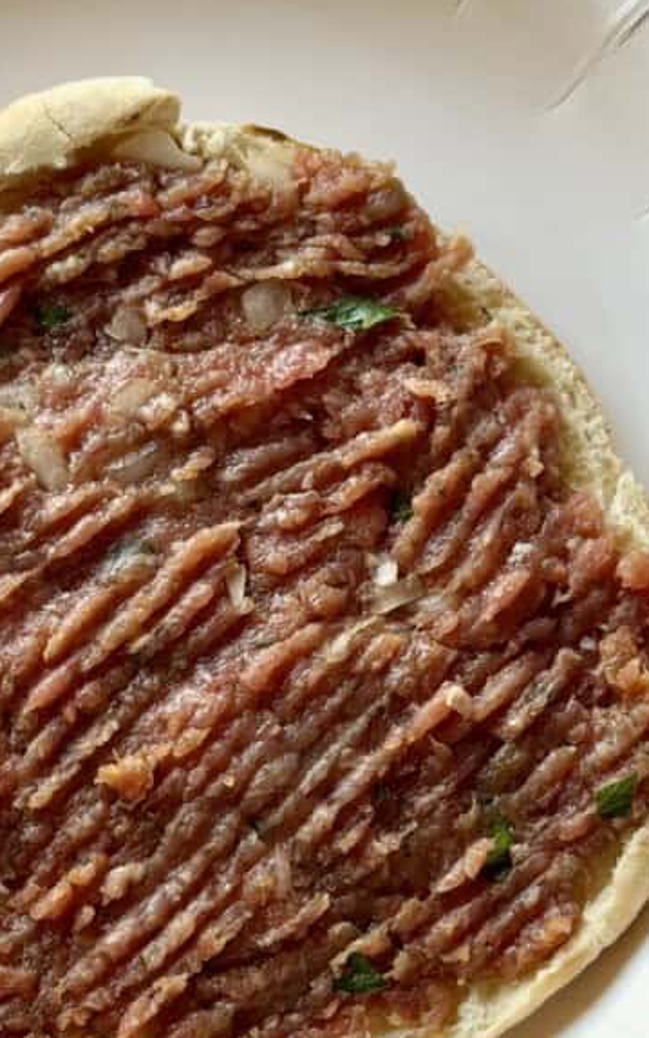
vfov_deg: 24.0
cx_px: 219
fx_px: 2433
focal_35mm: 86
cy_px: 665
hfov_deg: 15.2
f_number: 1.8
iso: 100
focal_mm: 6.8
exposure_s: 1/100
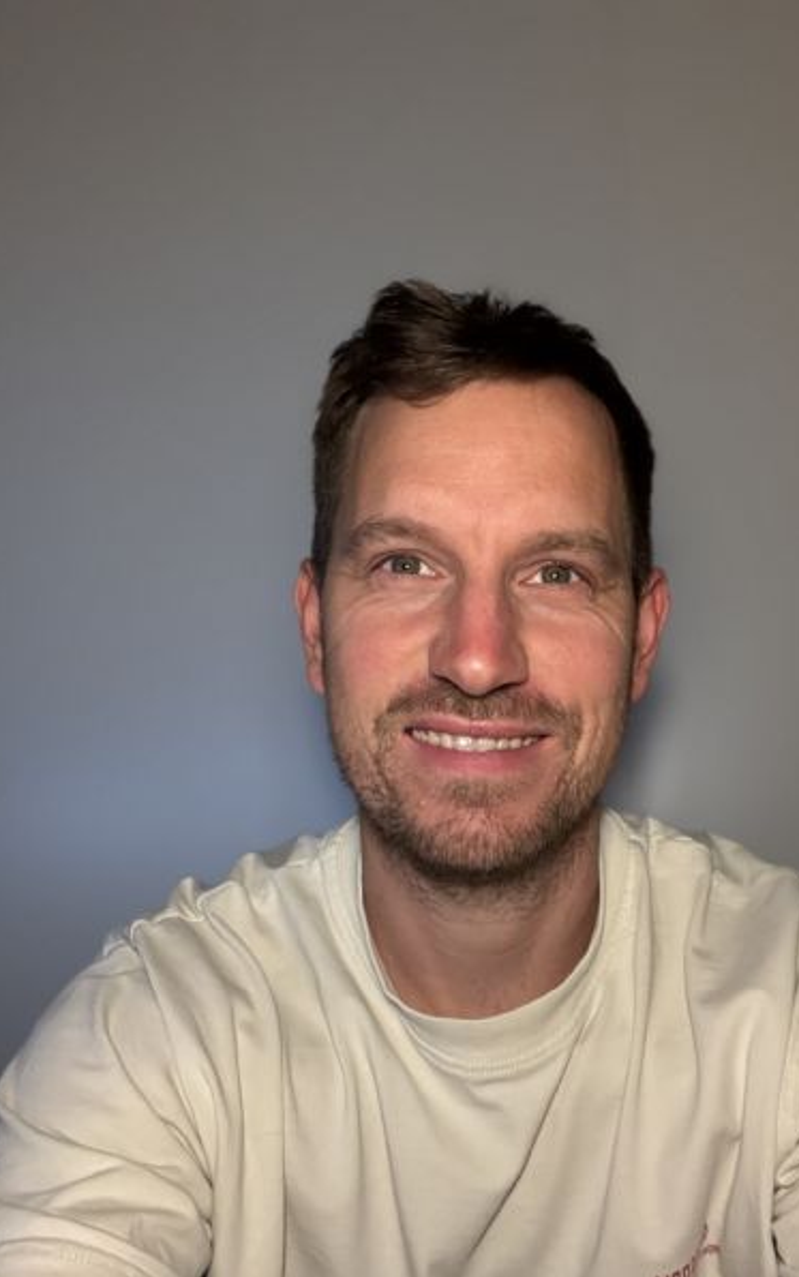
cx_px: 471
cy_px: 638
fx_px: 1114
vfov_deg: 59.6
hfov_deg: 39.3
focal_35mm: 32
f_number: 1.9
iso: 320
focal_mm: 2.69
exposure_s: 1/41
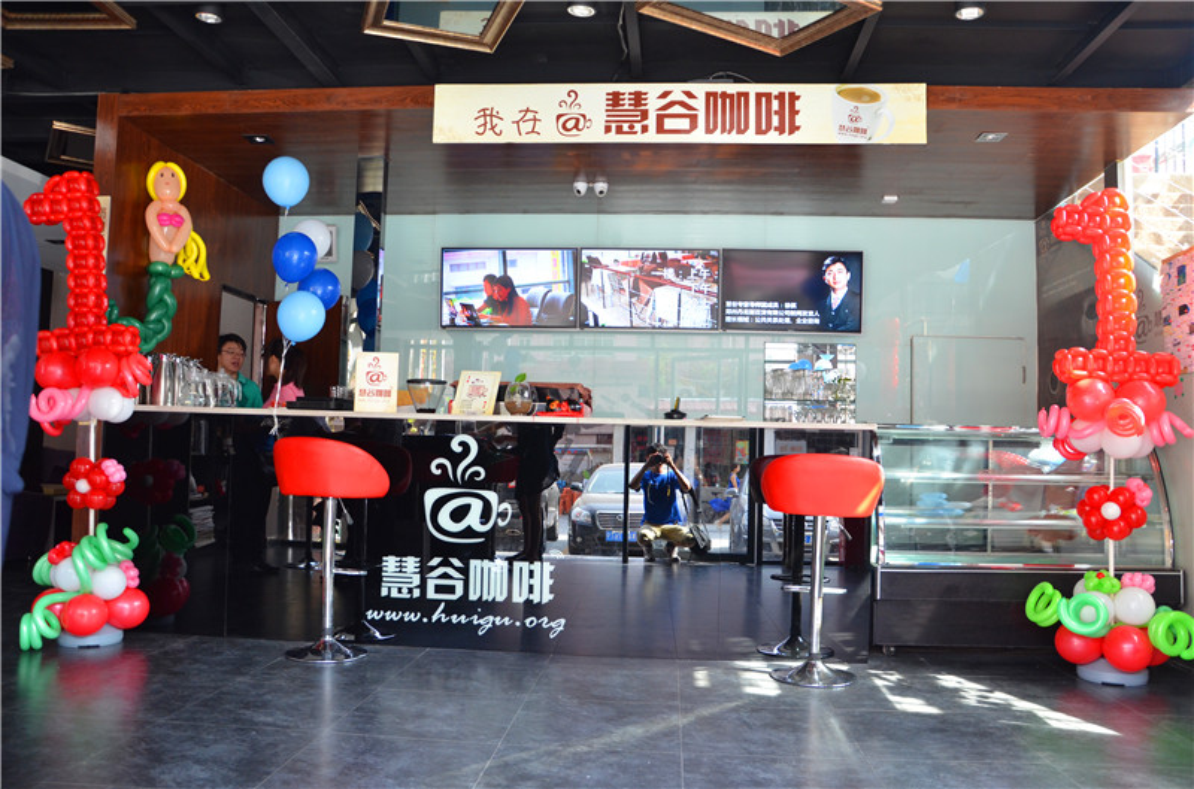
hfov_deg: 67.5
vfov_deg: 47.7
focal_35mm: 27
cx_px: 597
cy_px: 394
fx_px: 893
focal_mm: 18
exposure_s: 1/60
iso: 640
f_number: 4
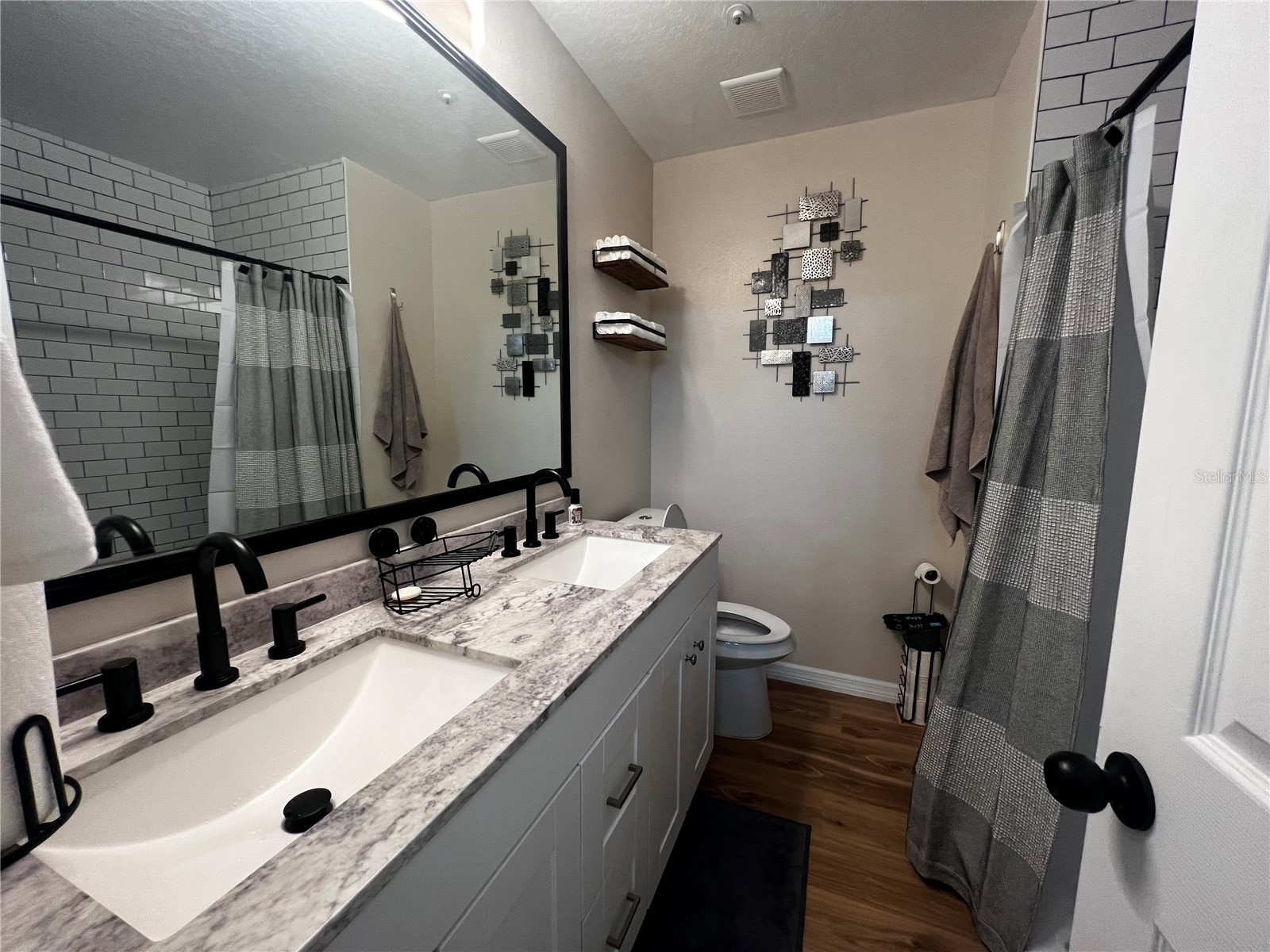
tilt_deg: -6.7
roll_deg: -0.5
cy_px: 476
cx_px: 635
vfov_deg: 89.9
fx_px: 477
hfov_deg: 106.2
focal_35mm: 13
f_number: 1.8
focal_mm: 1.57
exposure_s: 1/60
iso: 160
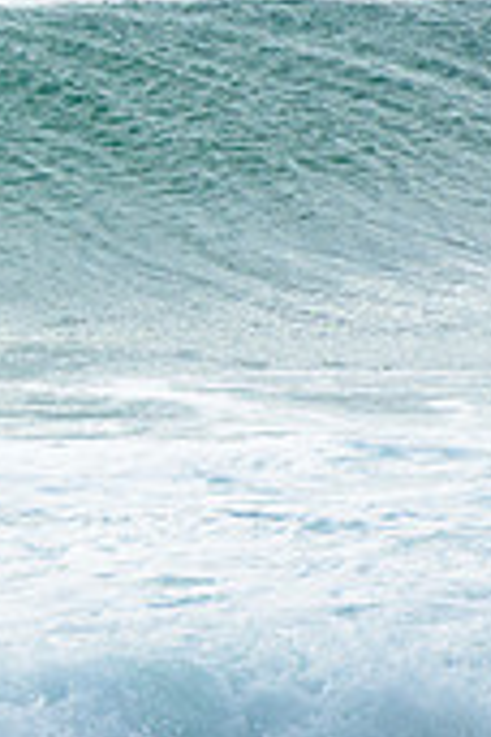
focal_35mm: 1665
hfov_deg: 0.8
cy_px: 108
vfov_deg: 1.2
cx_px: -793
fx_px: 34060
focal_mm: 400
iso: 400
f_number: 9
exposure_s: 1/1600
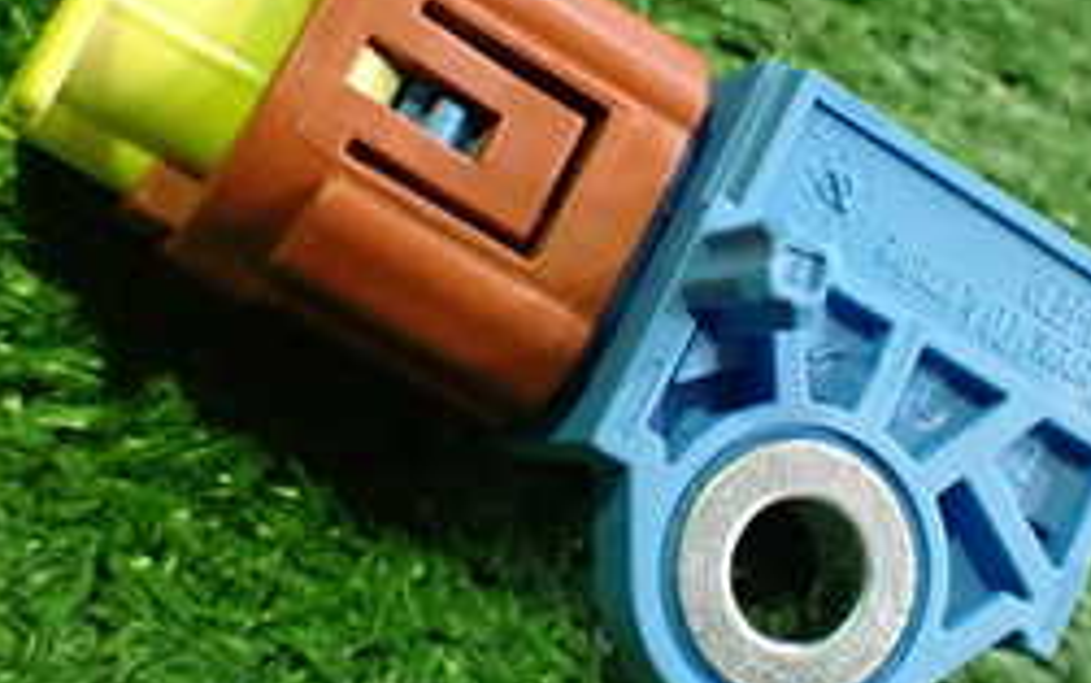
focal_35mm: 76
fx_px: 2260
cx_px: 565
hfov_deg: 27.1
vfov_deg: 17.2
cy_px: 283
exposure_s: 1/50
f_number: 2.3
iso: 800
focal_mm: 5.4
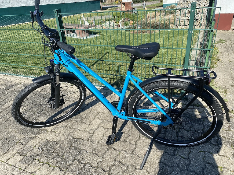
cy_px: 88
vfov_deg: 53.1
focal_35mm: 26
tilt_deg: -26.0
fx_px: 176
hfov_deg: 67.3
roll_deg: +4.1
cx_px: 117
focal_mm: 4.25
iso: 32
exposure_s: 1/1779
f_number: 1.8
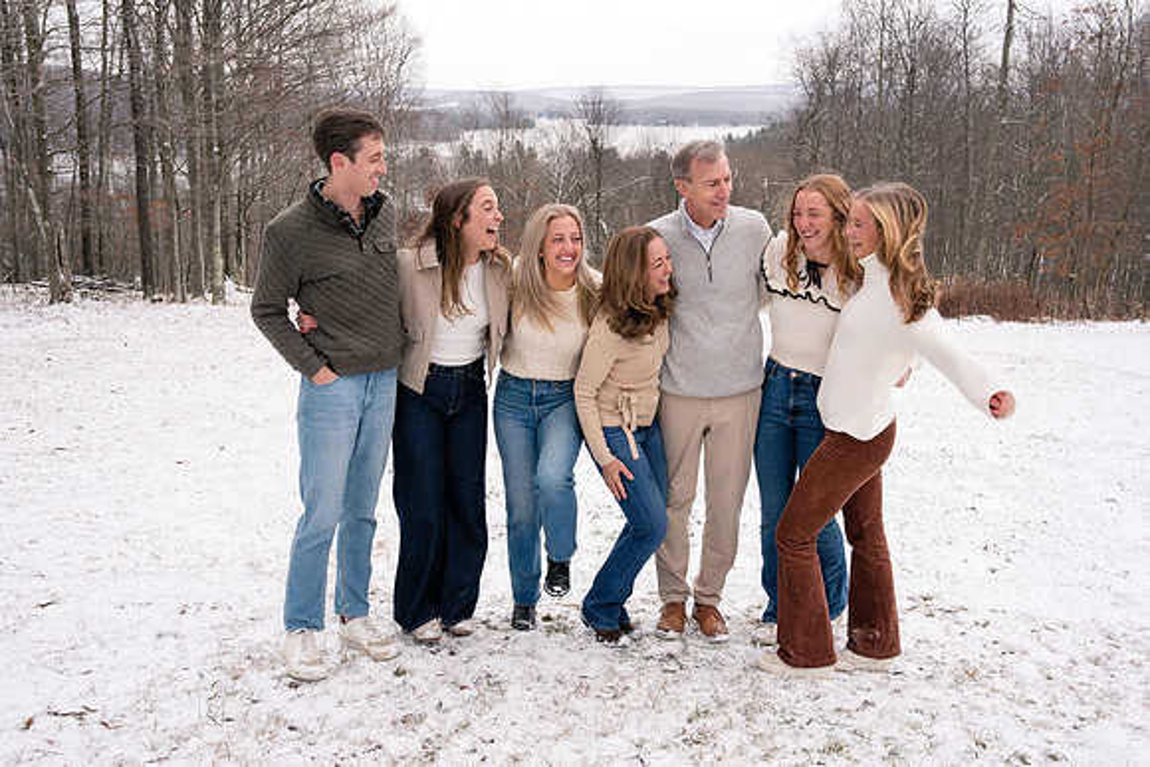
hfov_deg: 55.8
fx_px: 1086
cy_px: 384
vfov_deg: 38.9
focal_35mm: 34
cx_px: 575
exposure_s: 1/250
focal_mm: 34
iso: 400
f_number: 6.3
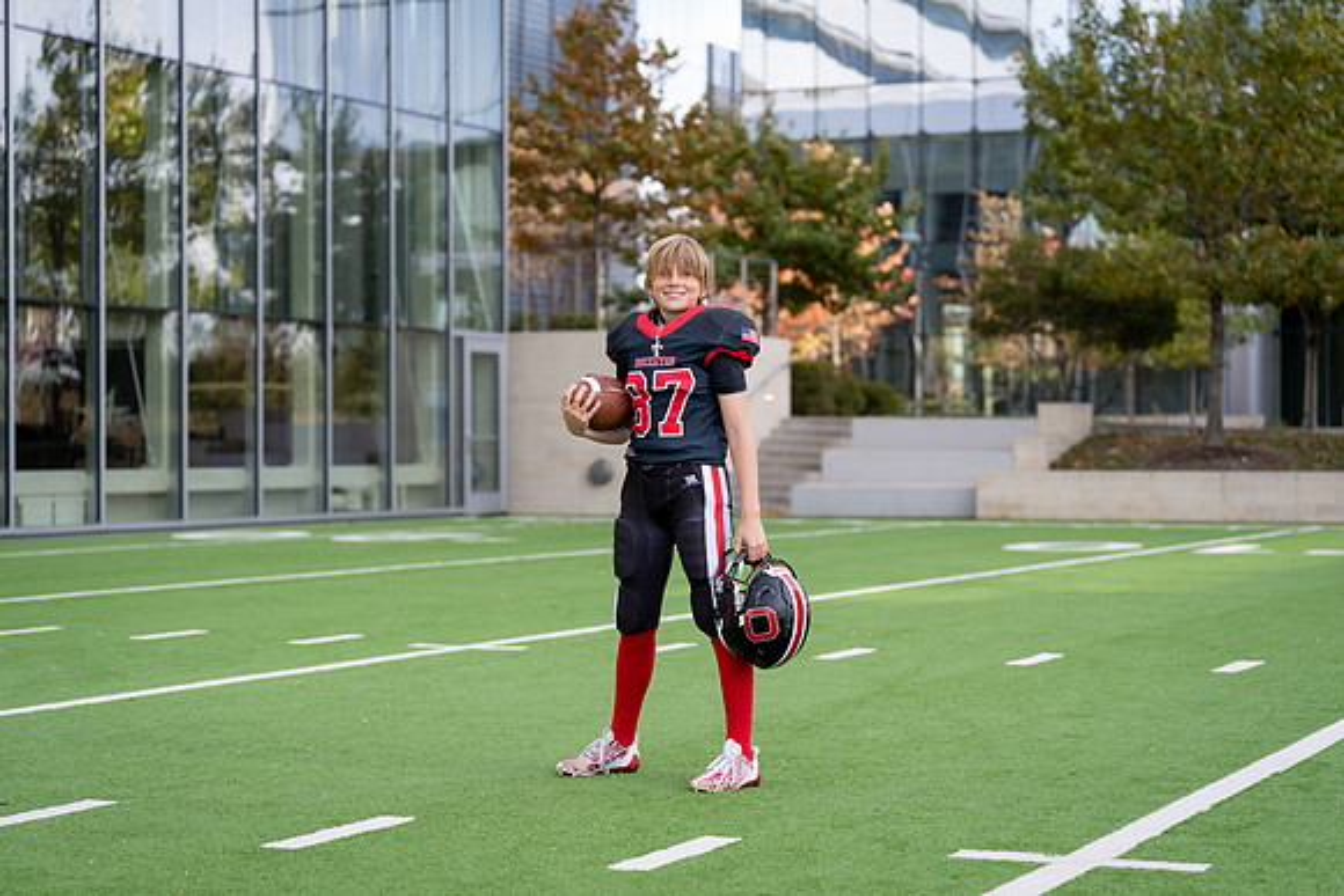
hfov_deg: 27.8
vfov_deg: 18.7
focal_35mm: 73
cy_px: 448
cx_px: 672
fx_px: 2716
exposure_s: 1/320
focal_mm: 70
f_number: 2.8
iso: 100
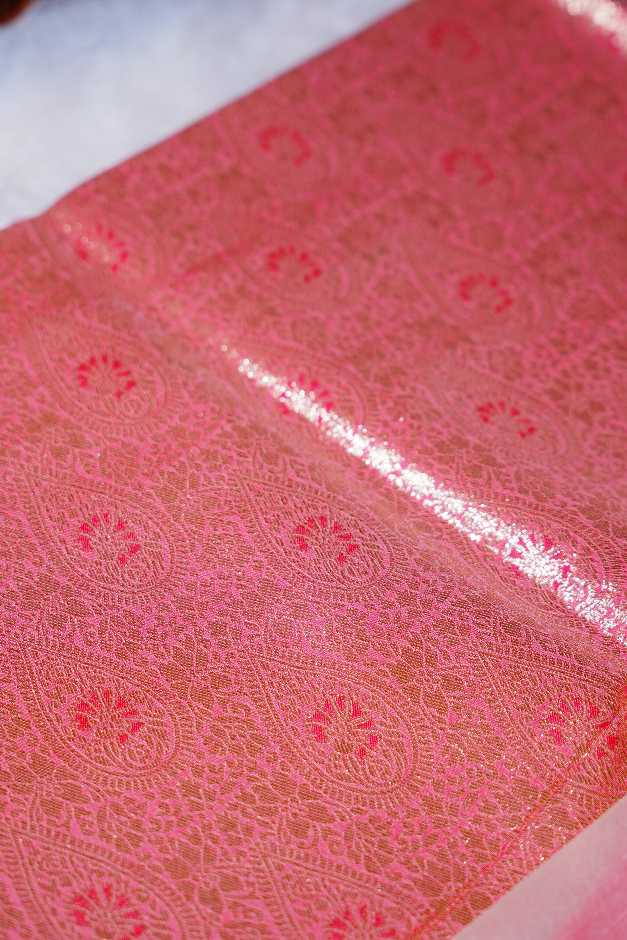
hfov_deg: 16.7
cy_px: 470
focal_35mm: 82
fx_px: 2142
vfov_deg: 24.8
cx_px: 314
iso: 320
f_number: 2.8
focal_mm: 55
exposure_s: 1/250
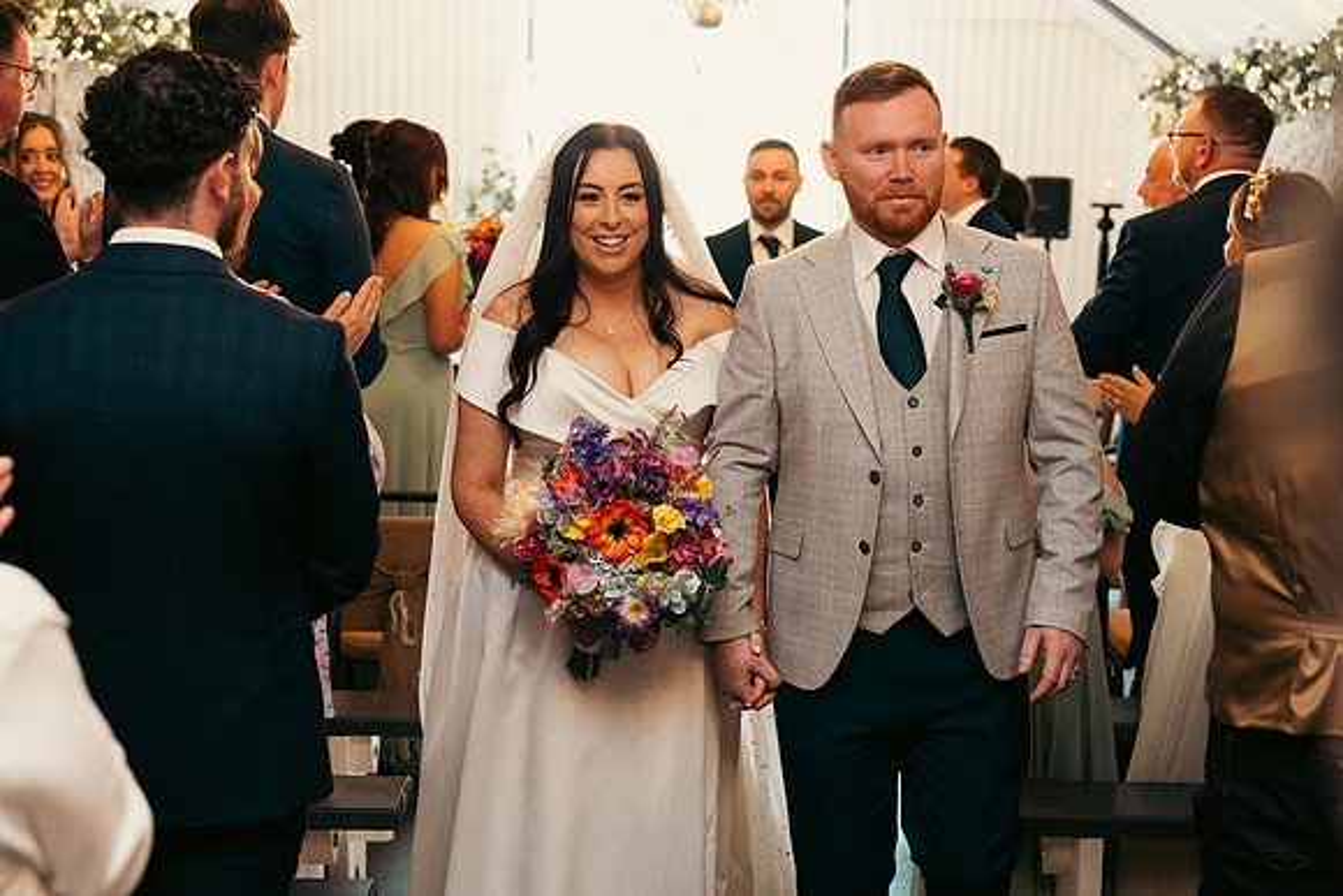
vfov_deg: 26.0
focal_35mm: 52
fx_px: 1940
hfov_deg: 38.2
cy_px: 448
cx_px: 672
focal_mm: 52
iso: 2500
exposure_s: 1/160
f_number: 3.5
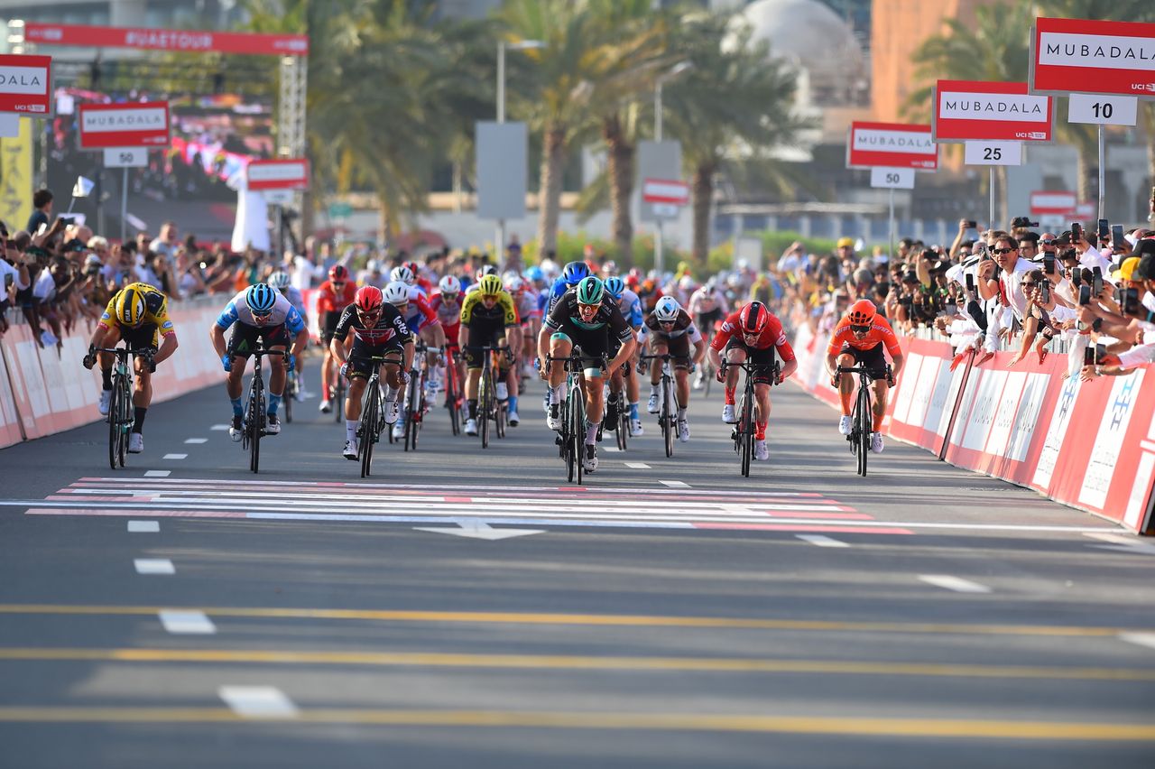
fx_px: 9620
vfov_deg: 4.6
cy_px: 384
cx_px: 578
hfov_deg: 6.9
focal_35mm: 300
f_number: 5
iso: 500
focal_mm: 300
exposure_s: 1/2500
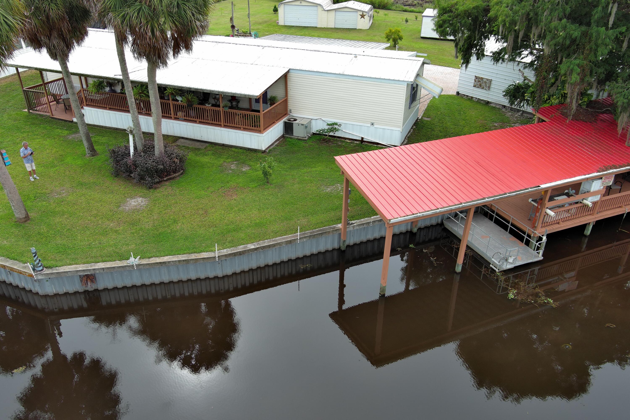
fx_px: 507
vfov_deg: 45.0
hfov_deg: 63.7
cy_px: 210
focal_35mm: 29
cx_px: 315
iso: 100
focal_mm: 10.57
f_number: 2.8
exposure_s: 1/379
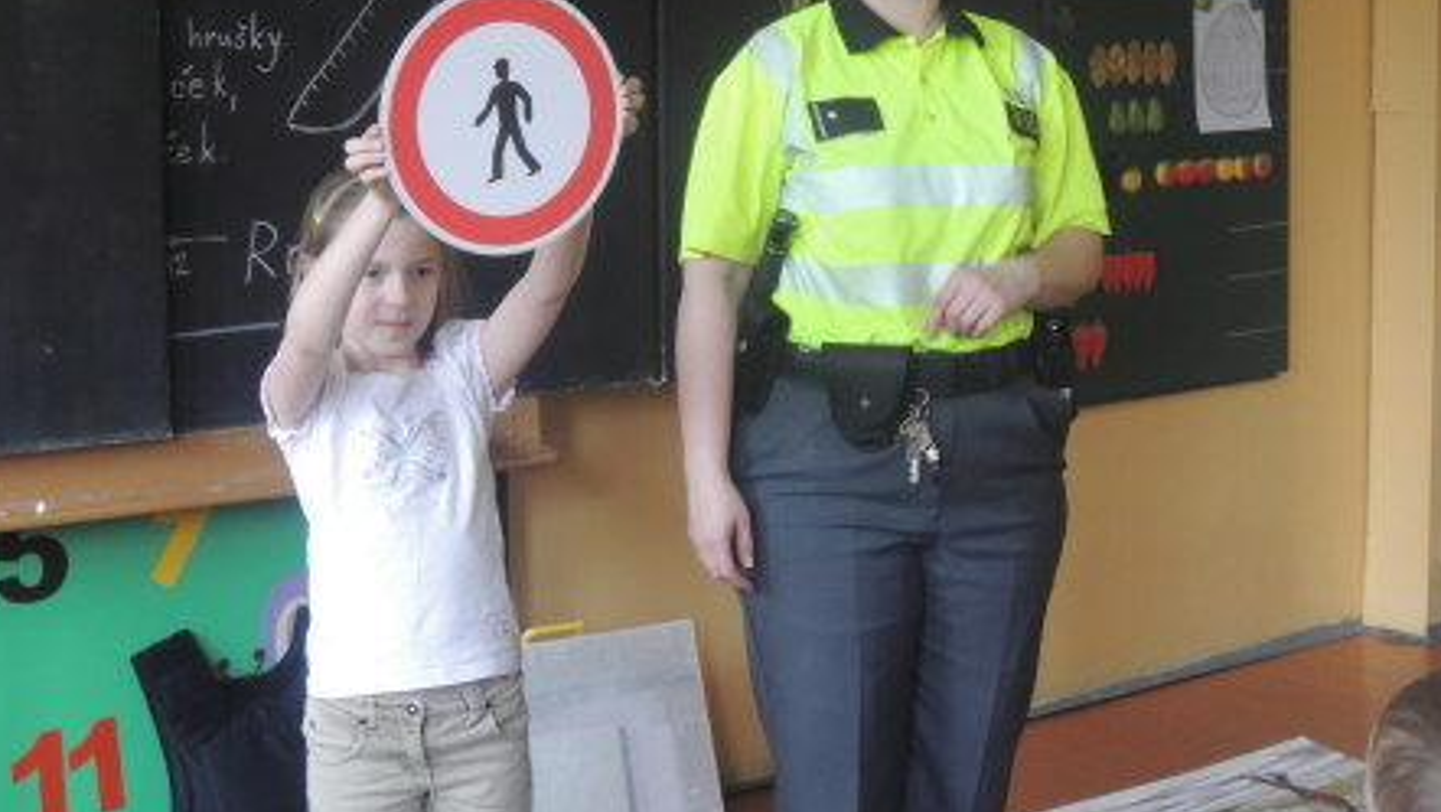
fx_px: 2714
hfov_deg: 29.7
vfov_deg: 17.0
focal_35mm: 71
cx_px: 688
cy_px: 323
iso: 360
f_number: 3.5
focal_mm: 8.1
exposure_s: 1/50
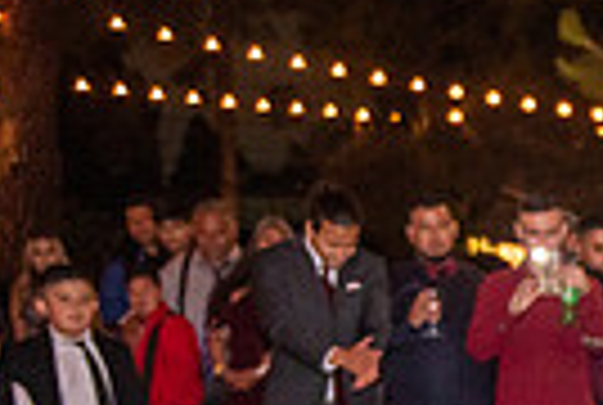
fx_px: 2317
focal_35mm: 138
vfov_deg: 9.8
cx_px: 1098
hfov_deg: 13.3
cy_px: 551
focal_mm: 32
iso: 1250
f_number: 2.8
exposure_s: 1/125
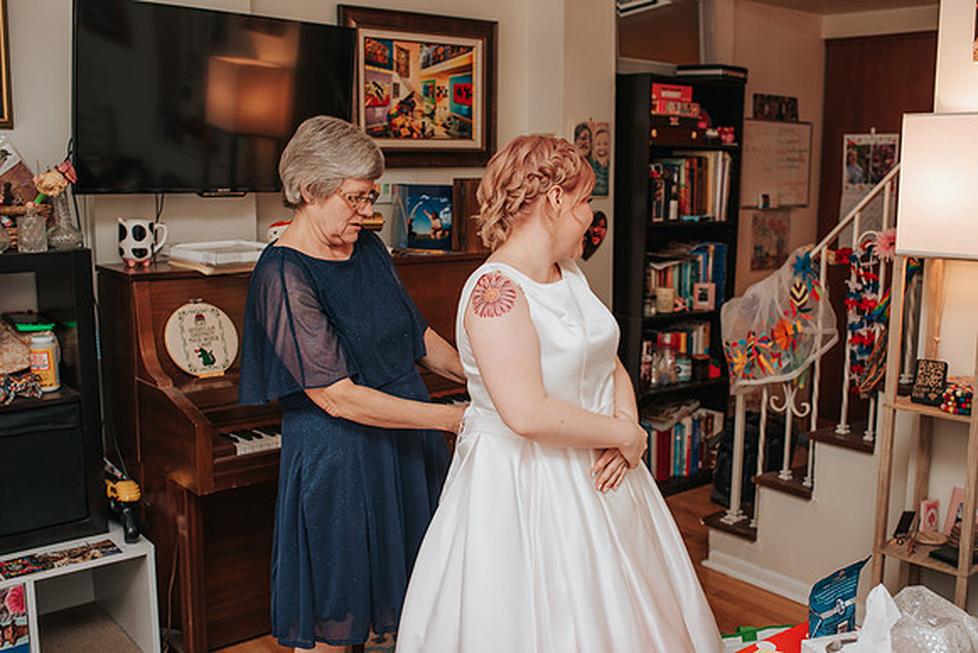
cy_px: 326
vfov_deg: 35.5
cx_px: 509
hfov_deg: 51.2
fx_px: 1019
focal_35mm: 38
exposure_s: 1/160
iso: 800
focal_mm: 35
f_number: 4
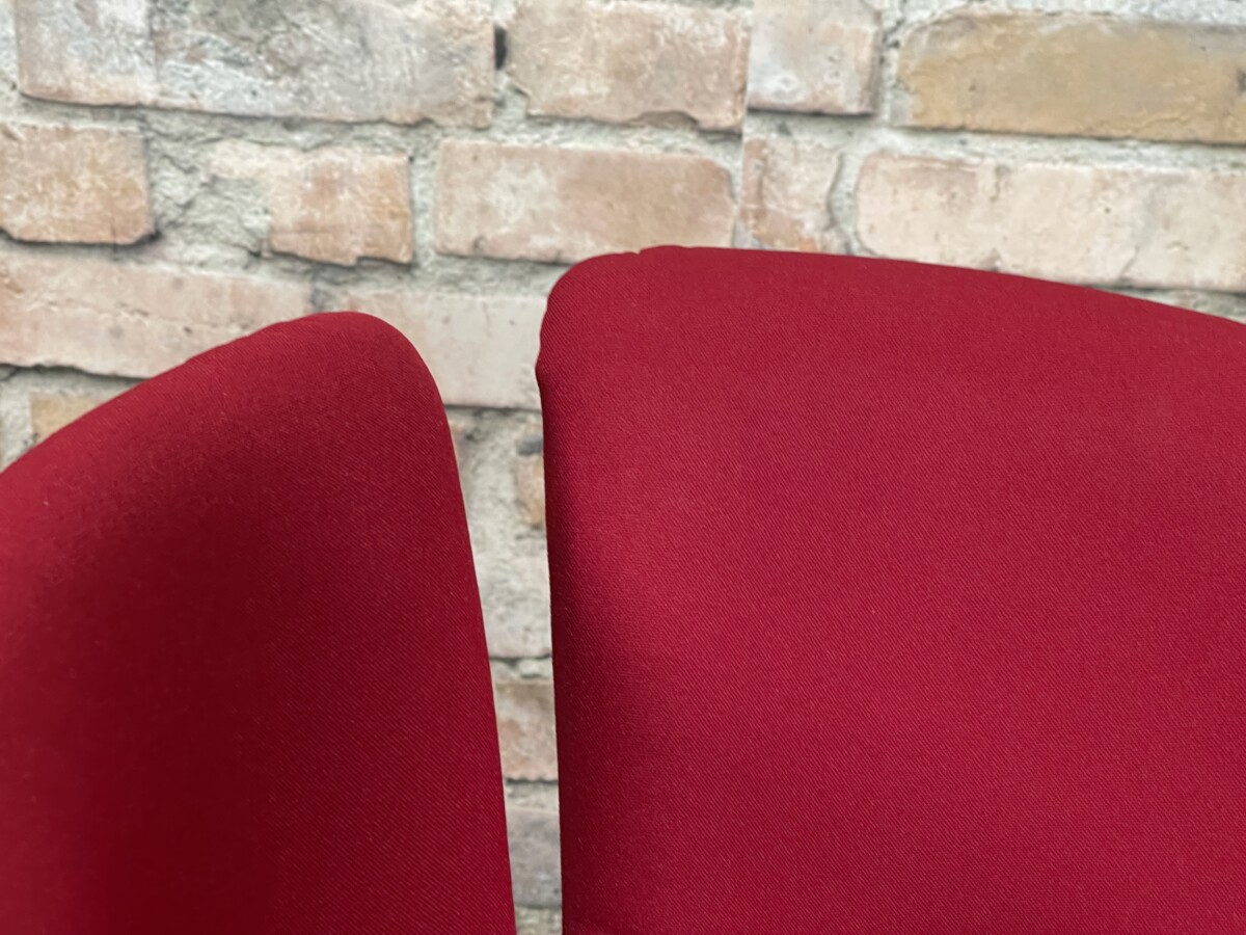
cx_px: 623
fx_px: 2304
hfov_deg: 30.3
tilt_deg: -19.5
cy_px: 468
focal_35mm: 64
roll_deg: -3.0
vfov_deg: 22.9
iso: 200
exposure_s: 1/50
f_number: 2.2
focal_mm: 7.5
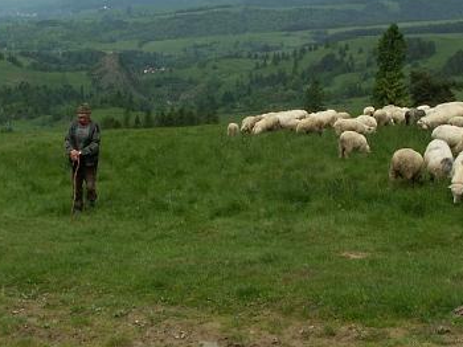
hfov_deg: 23.8
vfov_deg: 17.9
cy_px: 115
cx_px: 261
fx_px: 1096
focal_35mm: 82
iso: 64
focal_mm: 7.2
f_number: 7.1
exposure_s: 1/400
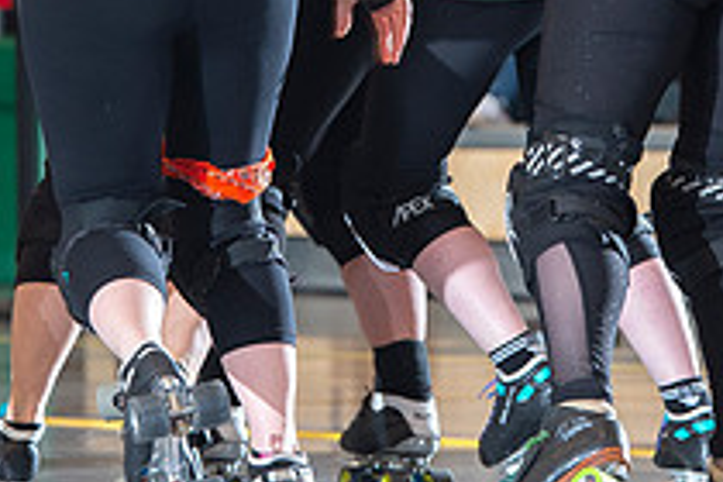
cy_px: -5
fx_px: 8876
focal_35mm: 442
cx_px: 406
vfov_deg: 3.1
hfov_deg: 4.7
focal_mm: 160
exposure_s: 1/160
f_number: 5.6
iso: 640
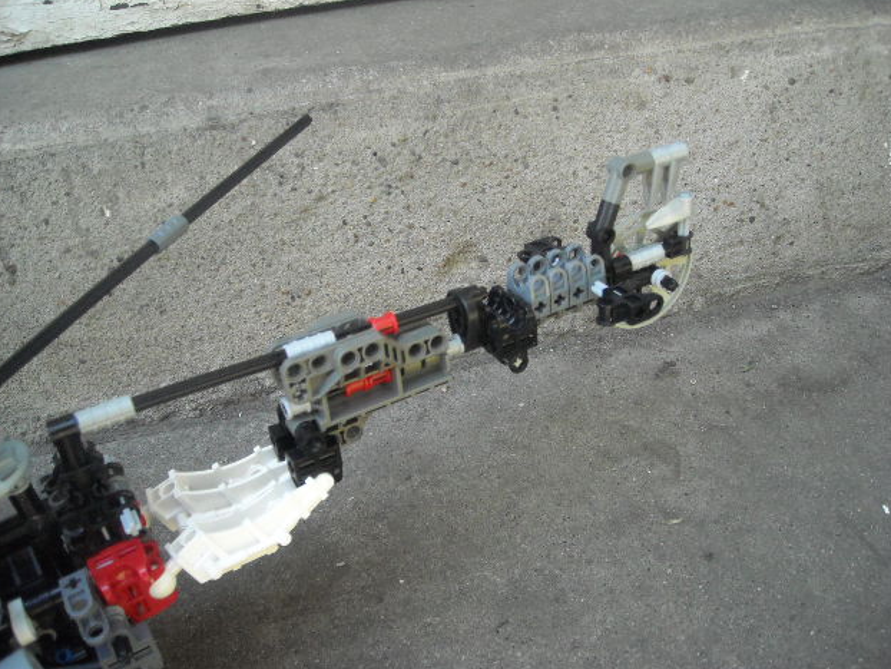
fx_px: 927
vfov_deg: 39.7
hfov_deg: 51.3
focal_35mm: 36
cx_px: 446
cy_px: 328
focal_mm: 5.7
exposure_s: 1/250
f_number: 2.8
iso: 383
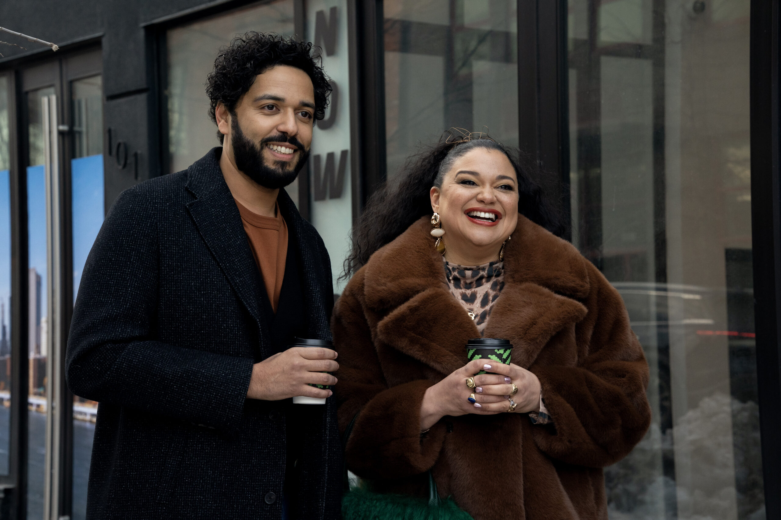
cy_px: 260
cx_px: 390
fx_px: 1844
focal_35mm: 85
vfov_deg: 16.1
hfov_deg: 23.9
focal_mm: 85
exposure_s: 1/320
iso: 2000
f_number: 8
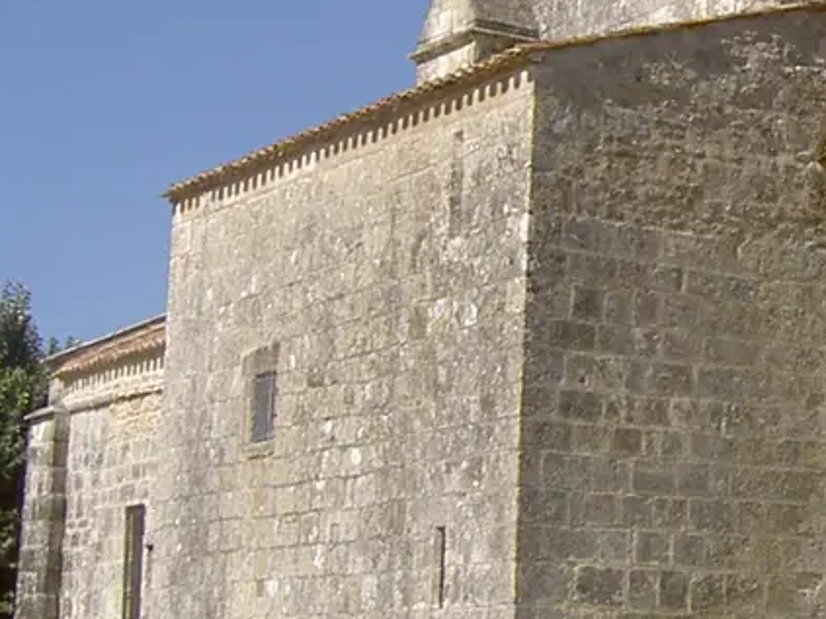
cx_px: 1008
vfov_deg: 12.5
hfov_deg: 16.0
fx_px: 2815
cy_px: 98
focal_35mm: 118
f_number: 4.7
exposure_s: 1/1429
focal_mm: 8
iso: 100
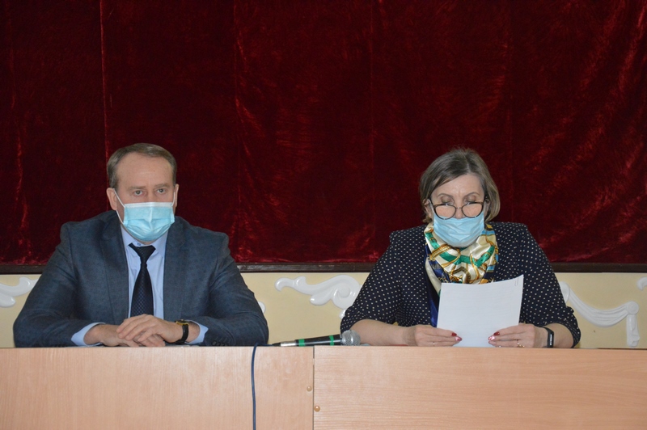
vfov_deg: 13.0
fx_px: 1885
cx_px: 324
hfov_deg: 19.5
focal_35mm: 105
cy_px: 215
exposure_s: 1/60
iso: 3200
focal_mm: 70
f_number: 5.3
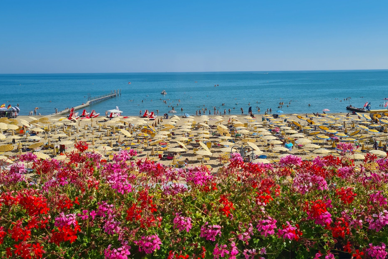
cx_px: 190
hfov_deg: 51.9
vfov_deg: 35.9
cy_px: 109
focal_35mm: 37
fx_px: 399
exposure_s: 1/3728
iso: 50
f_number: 1.8
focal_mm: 5.4
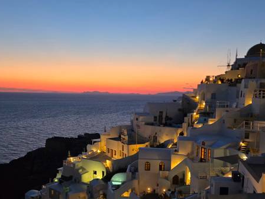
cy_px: 131
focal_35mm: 37
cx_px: 122
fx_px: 283
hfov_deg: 50.1
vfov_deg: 38.3
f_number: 1.8
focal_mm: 5.4
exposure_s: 1/100
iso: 640
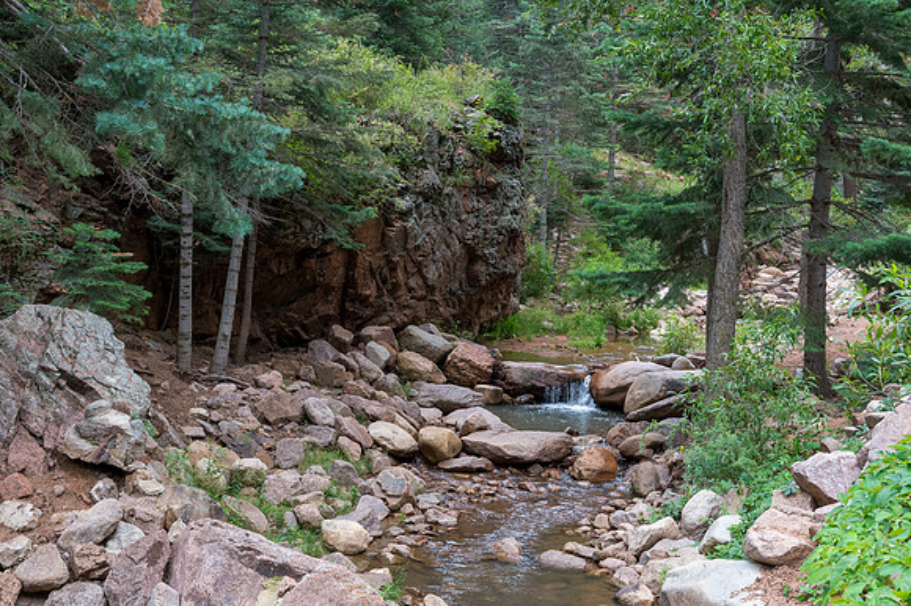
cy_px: 303
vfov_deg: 28.0
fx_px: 1214
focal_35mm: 48
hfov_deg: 41.1
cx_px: 456
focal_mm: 48
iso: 1800
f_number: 11
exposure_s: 1/60
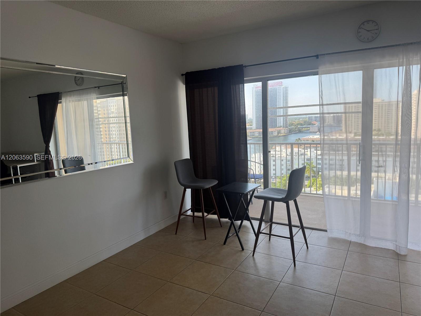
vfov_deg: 56.8
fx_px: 292
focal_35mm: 24
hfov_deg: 71.6
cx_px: 210
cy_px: 158
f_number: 1.78
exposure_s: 1/671
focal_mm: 6.76
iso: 80
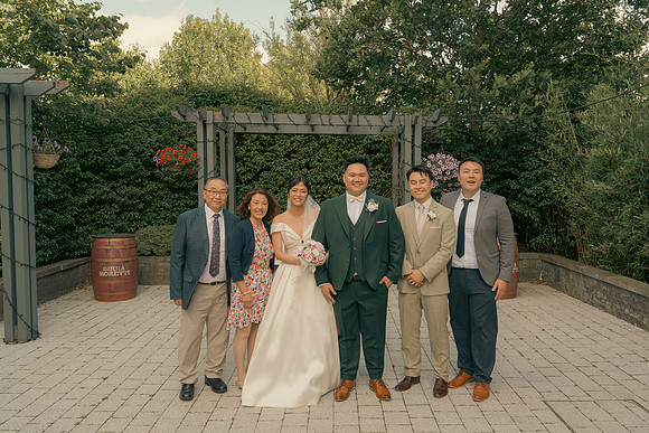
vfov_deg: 43.6
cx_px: 324
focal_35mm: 30
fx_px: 541
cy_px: 216
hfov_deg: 61.9
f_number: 5.6
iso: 160
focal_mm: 30
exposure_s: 1/160
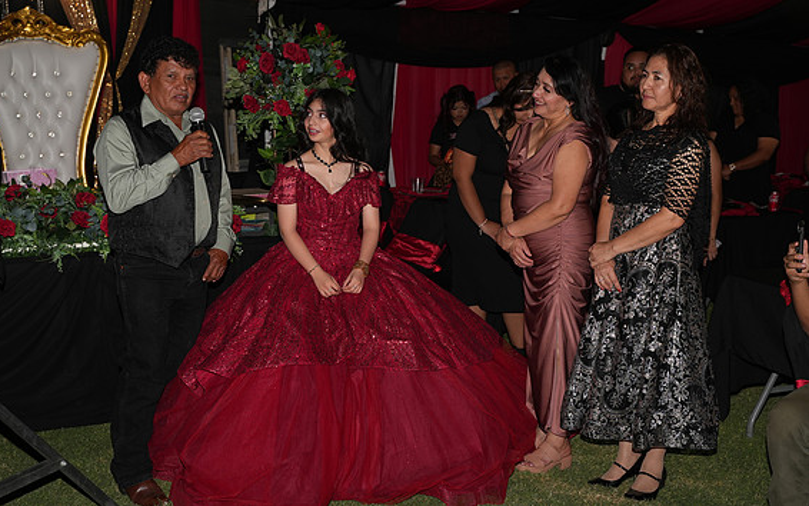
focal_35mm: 47
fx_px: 1036
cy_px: 231
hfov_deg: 42.6
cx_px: 396
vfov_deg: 27.4
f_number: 4.5
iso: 500
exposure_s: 1/60
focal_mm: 45
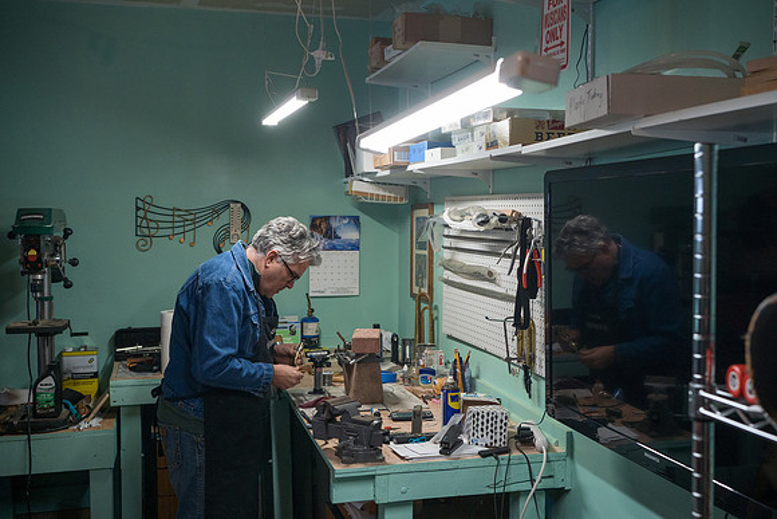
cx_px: 405
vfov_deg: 35.1
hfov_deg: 50.7
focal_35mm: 38
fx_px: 819
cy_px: 240
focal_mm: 35
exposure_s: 1/250
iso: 3200
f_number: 4.5
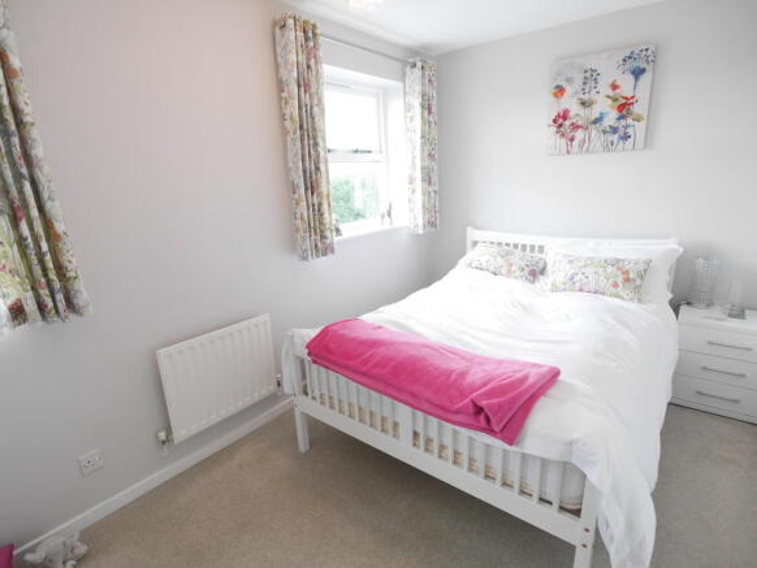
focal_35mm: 18
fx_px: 394
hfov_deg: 87.7
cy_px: 284
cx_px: 378
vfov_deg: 71.6
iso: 2000
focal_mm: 9
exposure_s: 1/60
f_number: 4
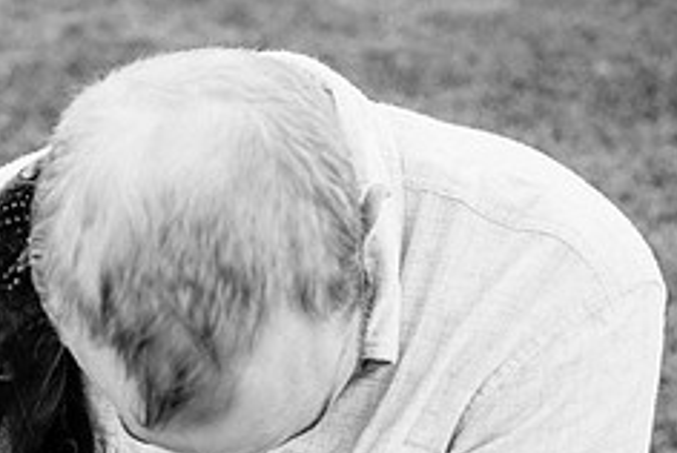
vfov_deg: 15.7
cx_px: 17
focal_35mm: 86
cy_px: 431
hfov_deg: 22.8
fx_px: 1619
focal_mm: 35
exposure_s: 1/640
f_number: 3.2
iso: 200
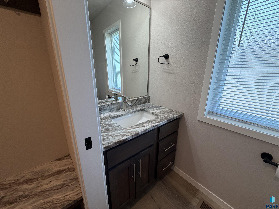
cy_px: 104
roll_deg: +1.2
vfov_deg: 85.7
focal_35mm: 14
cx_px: 140
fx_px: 113
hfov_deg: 102.1
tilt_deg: -15.3
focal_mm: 2.22
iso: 125
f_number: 2.2
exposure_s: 1/120
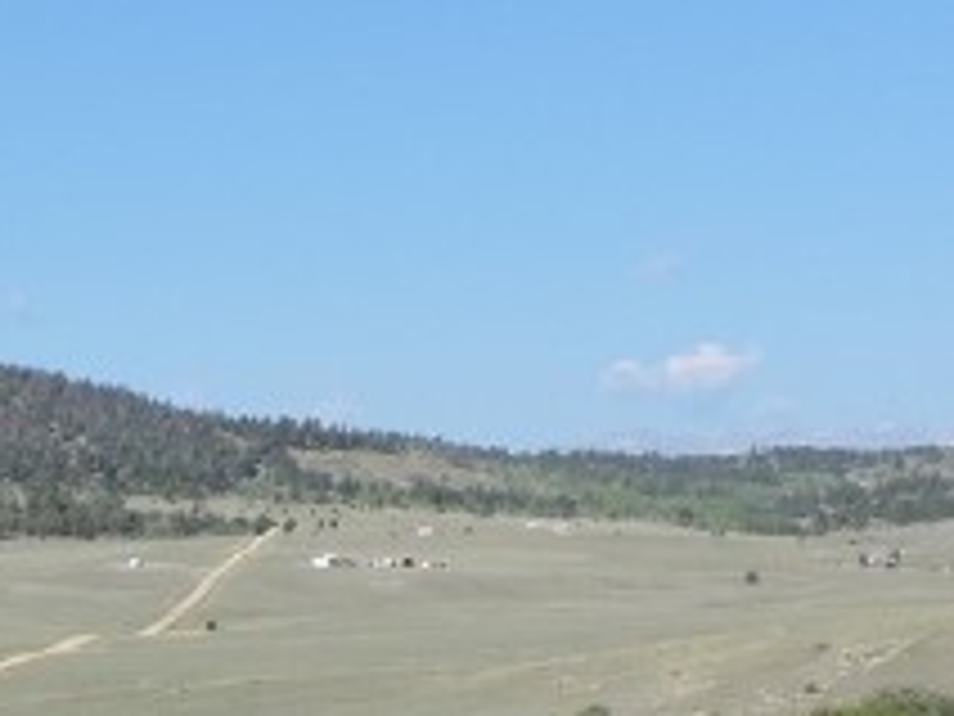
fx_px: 3197
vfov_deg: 12.3
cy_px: 1004
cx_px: -603
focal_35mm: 116
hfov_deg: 15.3
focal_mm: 4.3
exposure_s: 1/1250
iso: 100
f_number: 3
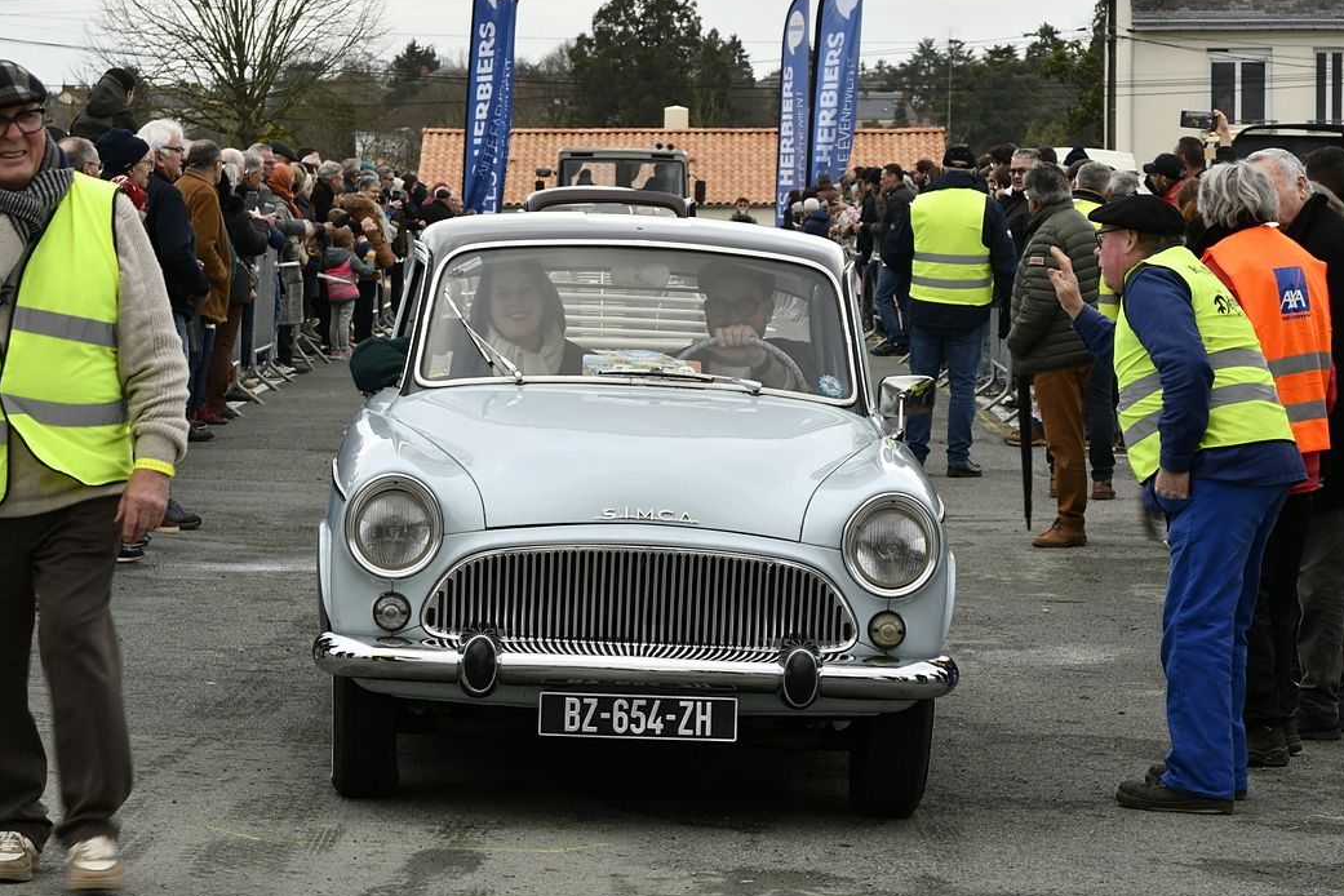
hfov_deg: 16.9
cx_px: 732
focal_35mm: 121
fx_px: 4517
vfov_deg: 11.3
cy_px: 460
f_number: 10
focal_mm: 70
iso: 125
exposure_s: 1/40
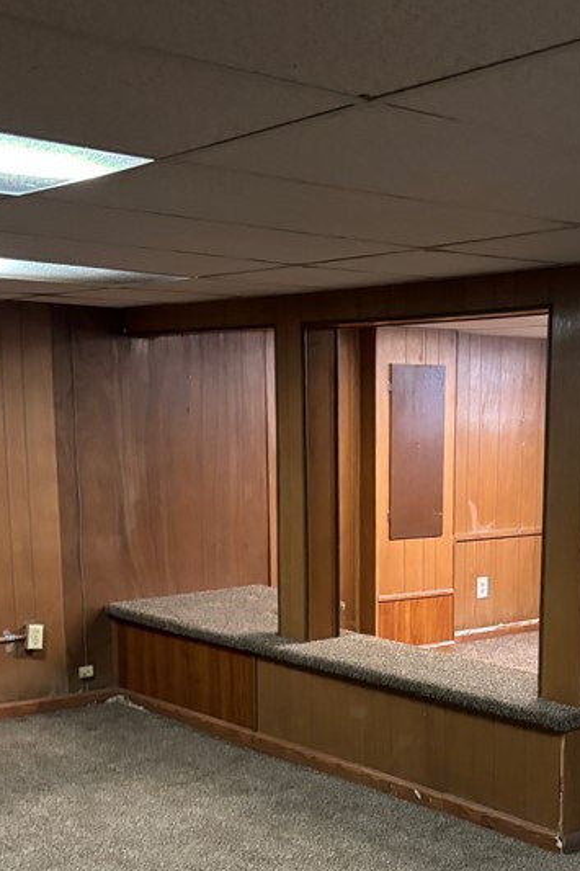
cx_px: 433
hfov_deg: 25.7
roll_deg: -1.5
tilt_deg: -8.5
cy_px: 611
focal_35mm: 52
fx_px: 1257
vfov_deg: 37.6
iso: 640
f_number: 1.6
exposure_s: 1/30
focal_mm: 5.96
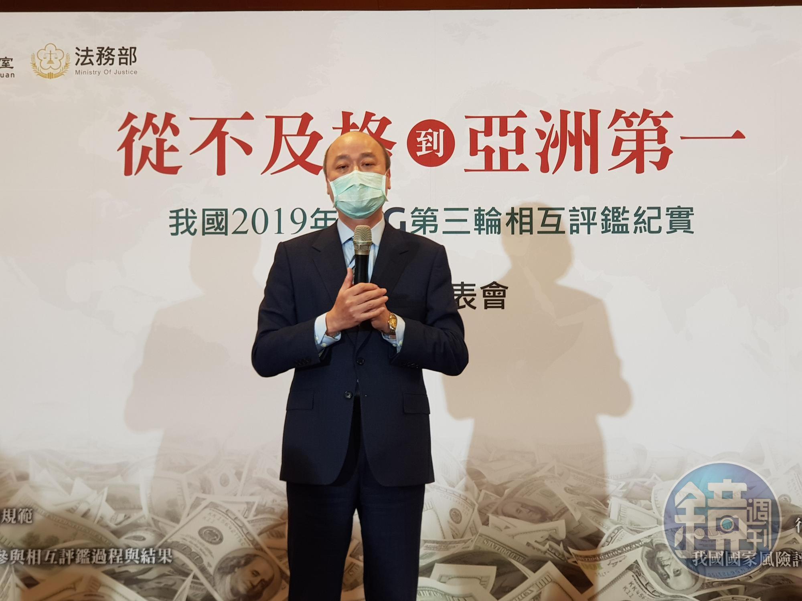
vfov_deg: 28.0
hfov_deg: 36.8
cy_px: 300
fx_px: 1205
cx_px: 401
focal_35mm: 52
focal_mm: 6
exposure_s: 1/30
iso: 64
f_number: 2.4
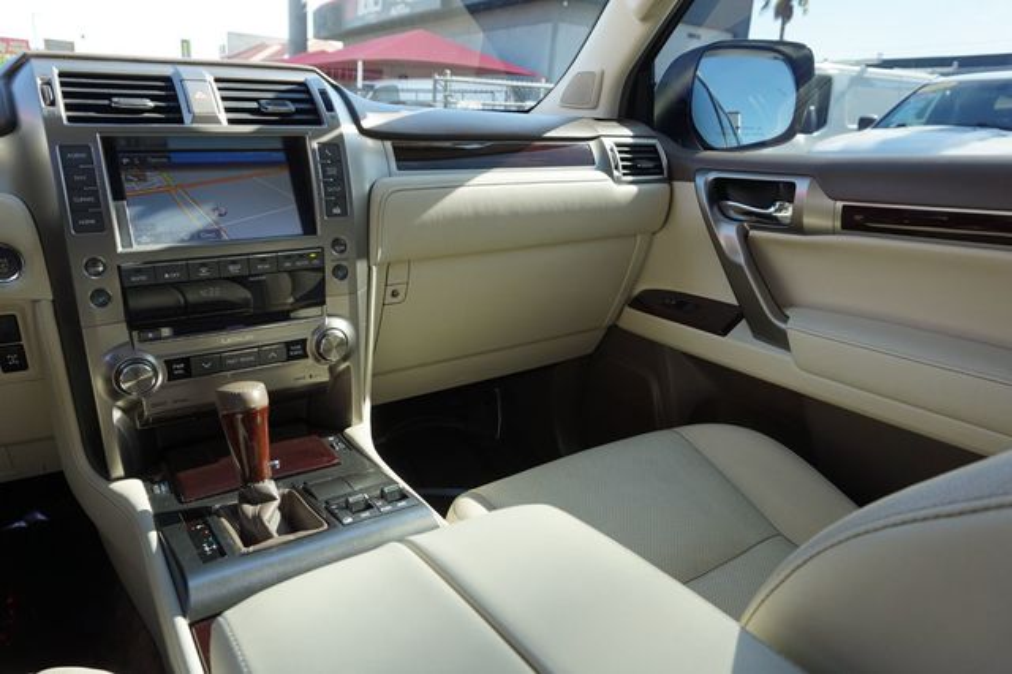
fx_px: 674
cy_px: 337
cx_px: 506
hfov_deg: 73.8
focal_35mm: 24
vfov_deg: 53.1
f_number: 5
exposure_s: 1/80
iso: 100
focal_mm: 16
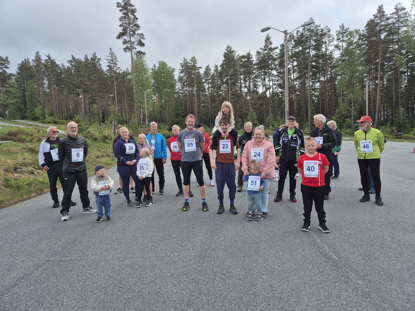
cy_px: 156
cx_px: 208
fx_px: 276
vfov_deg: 58.9
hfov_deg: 73.9
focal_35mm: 23
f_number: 1.8
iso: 25
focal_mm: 5.4
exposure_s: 1/842
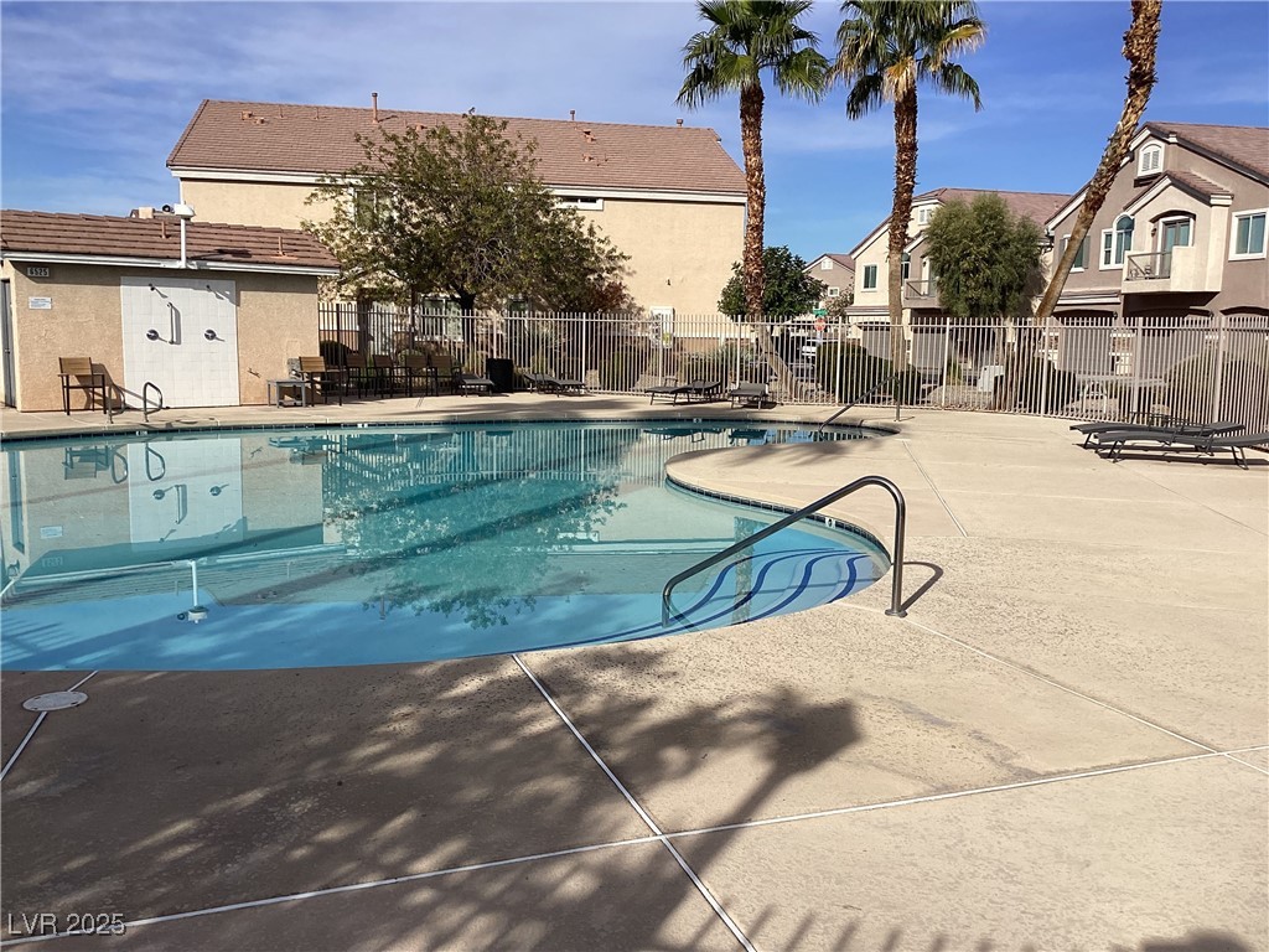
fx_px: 1136
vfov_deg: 45.4
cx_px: 634
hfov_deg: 58.4
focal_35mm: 31
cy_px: 476
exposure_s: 1/2146
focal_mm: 3.3
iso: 25
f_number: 2.4
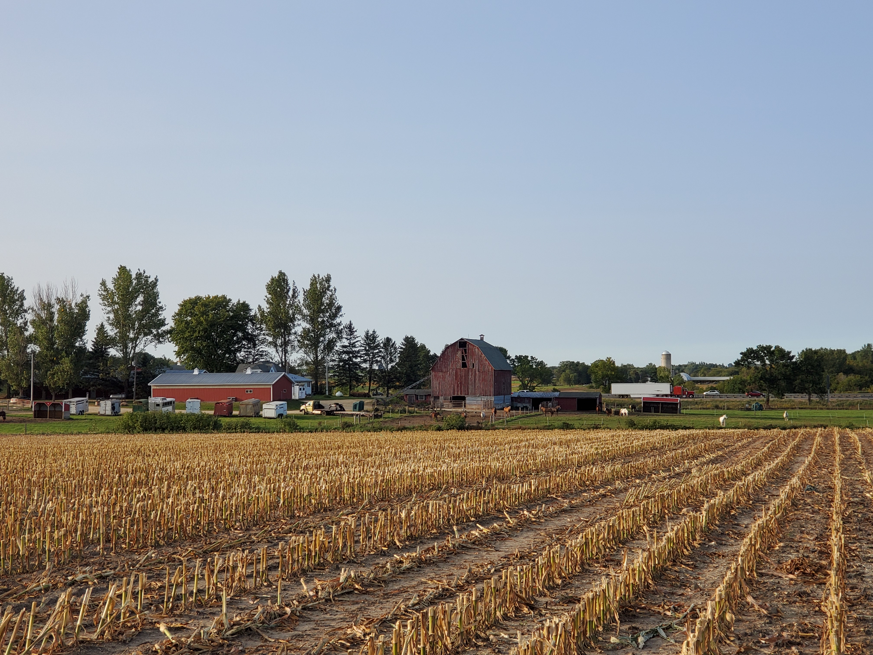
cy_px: 328
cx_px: 436
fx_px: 1311
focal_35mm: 52
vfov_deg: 28.0
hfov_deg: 36.8
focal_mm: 6
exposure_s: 1/480
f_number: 2.4
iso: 50
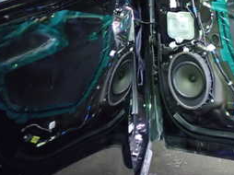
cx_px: 250
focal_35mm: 71
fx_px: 479
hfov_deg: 25.6
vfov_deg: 20.0
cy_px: -4
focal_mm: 5.4
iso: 500
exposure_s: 1/30
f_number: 2.3
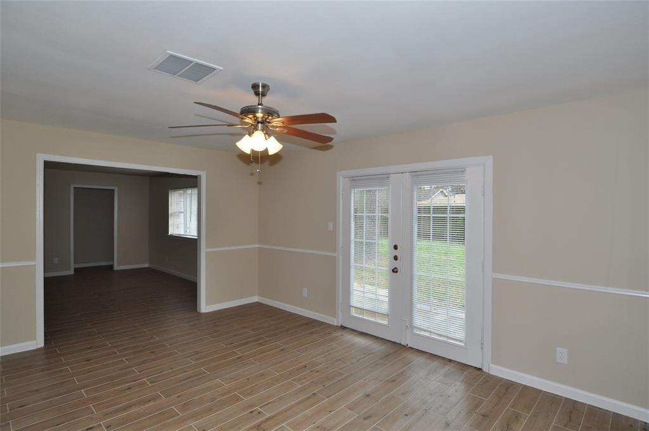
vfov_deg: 67.2
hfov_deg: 90.1
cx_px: 324
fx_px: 324
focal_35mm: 18
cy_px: 216
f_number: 5.6
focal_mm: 12
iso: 360
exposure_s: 1/125
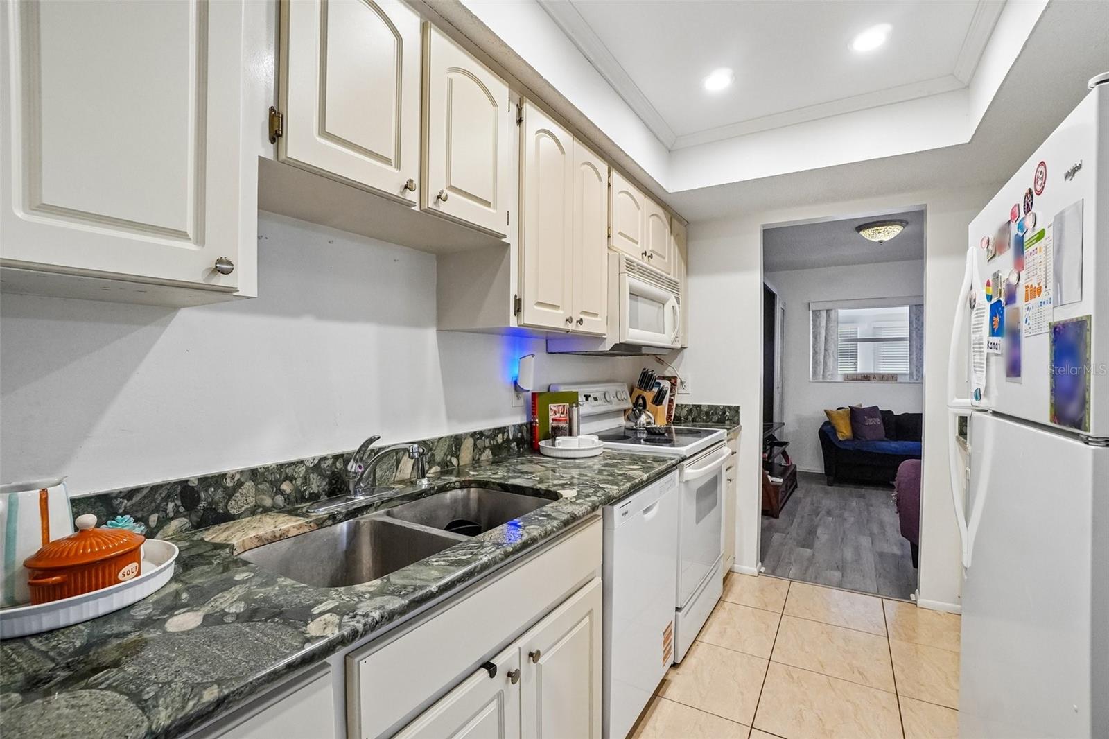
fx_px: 462
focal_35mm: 15
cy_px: 370
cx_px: 554
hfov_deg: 100.4
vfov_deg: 77.3
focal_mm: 10
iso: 1000
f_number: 8
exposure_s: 1/30
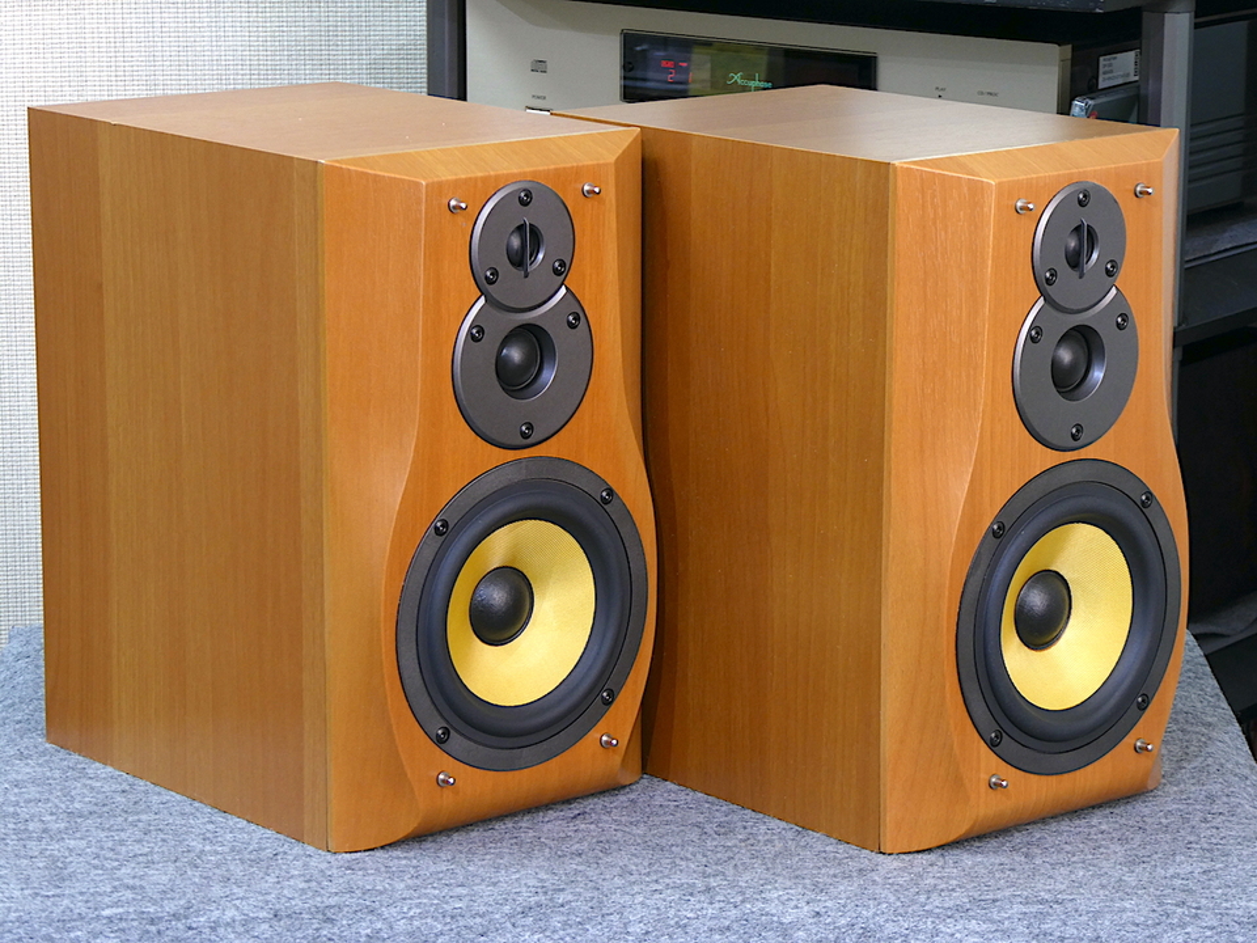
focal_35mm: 106
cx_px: 628
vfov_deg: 14.0
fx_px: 3849
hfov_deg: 18.5
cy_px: 472
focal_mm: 19
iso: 100
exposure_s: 1/3.2
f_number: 5.1
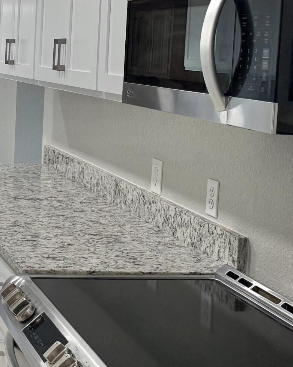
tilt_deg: -4.0
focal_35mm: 72
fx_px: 780
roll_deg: -0.6
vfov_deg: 26.2
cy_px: 106
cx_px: -172
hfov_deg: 18.4
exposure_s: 1/164
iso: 125
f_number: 1.78
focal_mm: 6.76
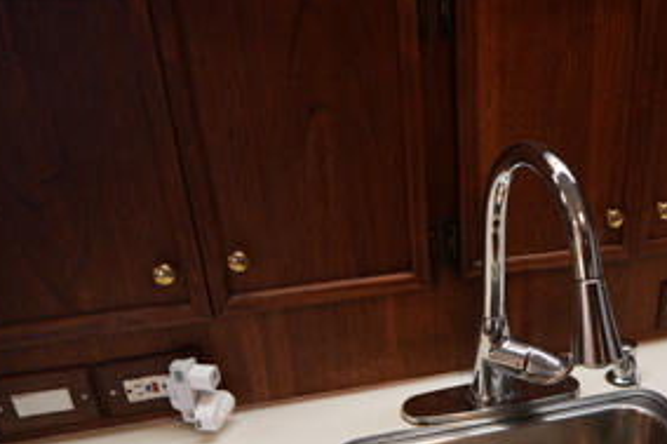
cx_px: 557
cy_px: 371
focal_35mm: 38
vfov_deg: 33.7
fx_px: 704
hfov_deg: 47.3
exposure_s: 1/30
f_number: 1.4
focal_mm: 12
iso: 100
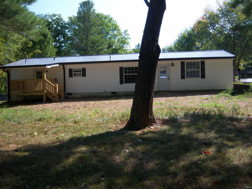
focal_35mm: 36
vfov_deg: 39.6
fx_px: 262
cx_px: 126
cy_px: 94
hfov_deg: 51.4
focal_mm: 7.5
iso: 80
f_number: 2.8
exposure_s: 1/800
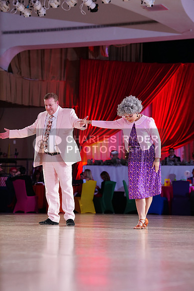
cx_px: 97
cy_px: 146
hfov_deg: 11.7
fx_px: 945
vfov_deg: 17.5
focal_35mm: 117
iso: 2000
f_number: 4.5
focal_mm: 117
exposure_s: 1/200
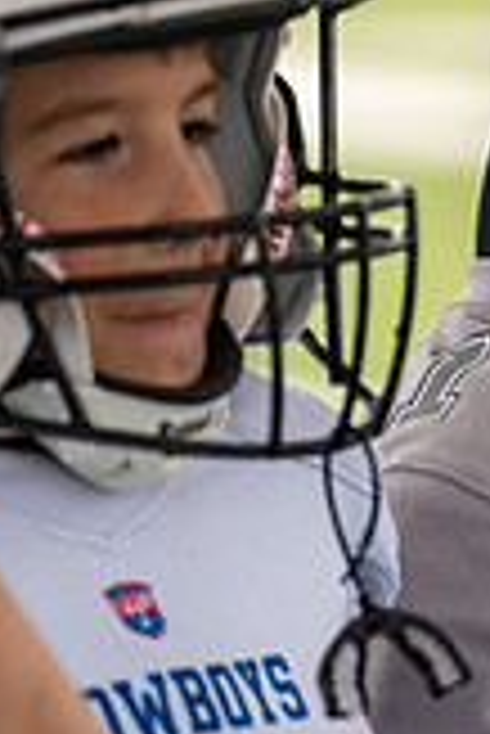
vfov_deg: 3.8
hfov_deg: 2.5
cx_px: 751
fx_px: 11082
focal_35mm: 544
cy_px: 290
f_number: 2.8
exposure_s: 1/640
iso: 160
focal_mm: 153
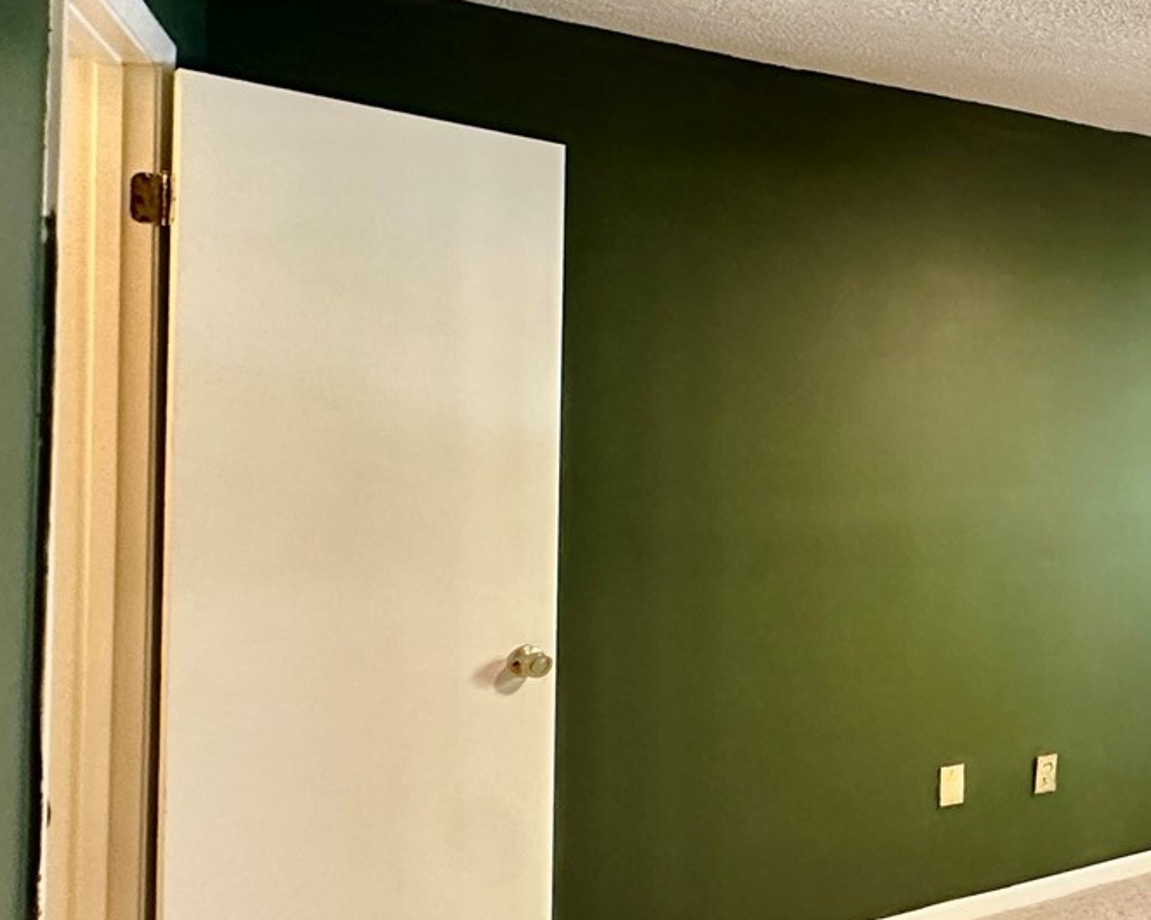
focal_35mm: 33
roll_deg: -1.3
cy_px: 411
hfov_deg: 41.0
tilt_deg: +0.8
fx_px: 1124
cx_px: 1323
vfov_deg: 44.5
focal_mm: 2.22
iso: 800
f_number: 2.2
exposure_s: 1/60
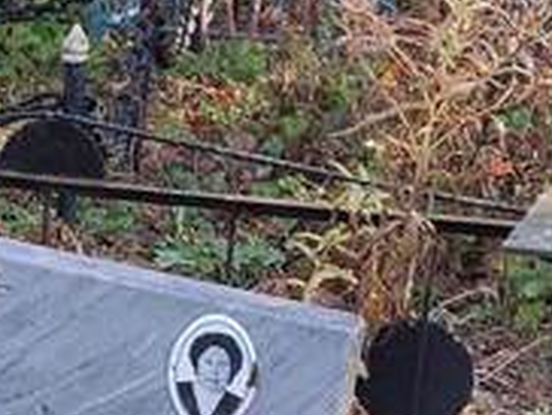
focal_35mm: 146
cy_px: 560
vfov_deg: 10.0
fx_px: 2331
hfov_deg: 13.2
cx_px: -91
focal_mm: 4.77
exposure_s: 1/100
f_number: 1.75
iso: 155
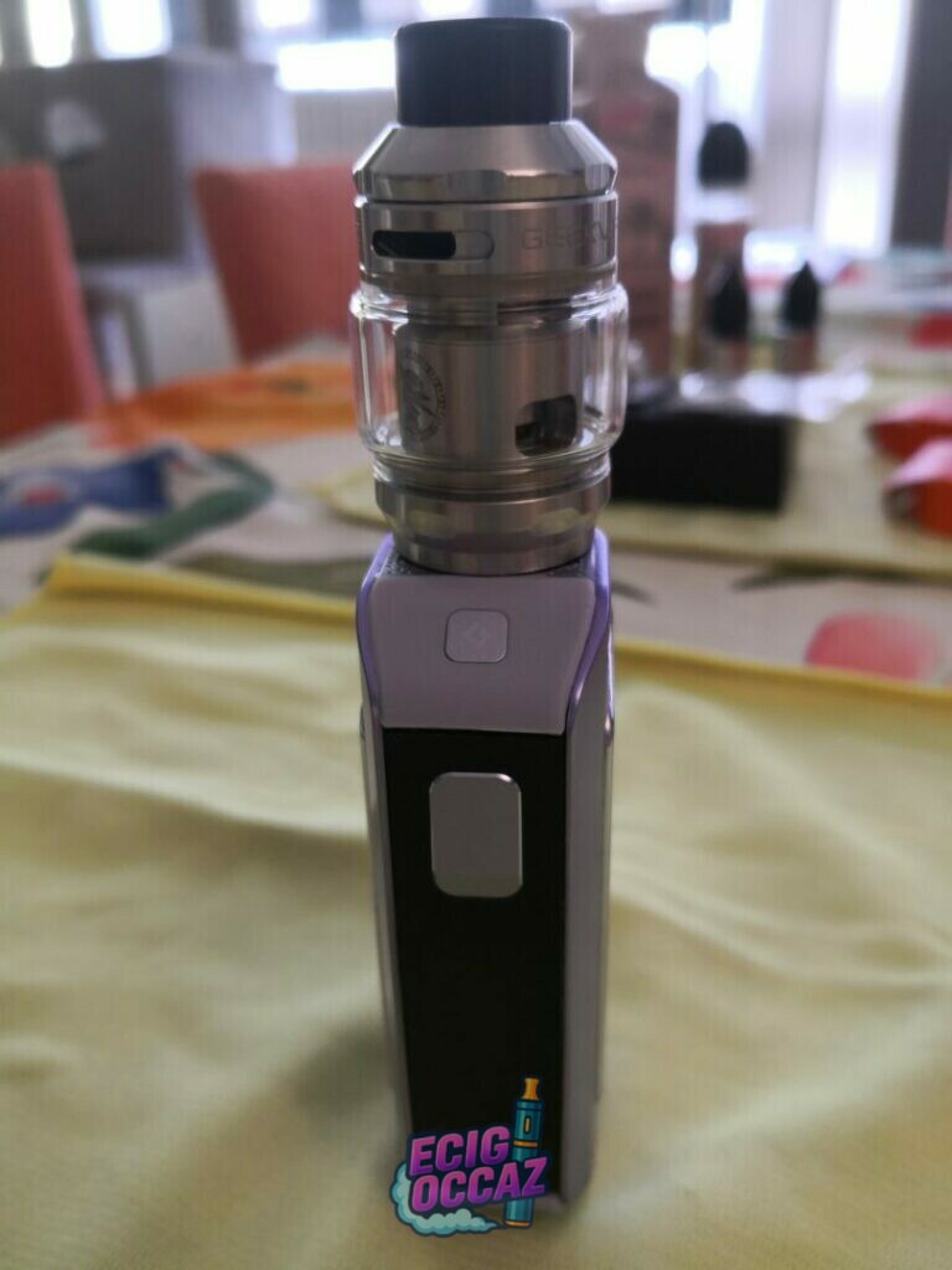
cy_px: 635
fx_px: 990
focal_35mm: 27
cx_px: 476
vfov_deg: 65.3
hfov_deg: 51.4
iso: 100
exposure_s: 1/50
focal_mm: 3.95
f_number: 1.6
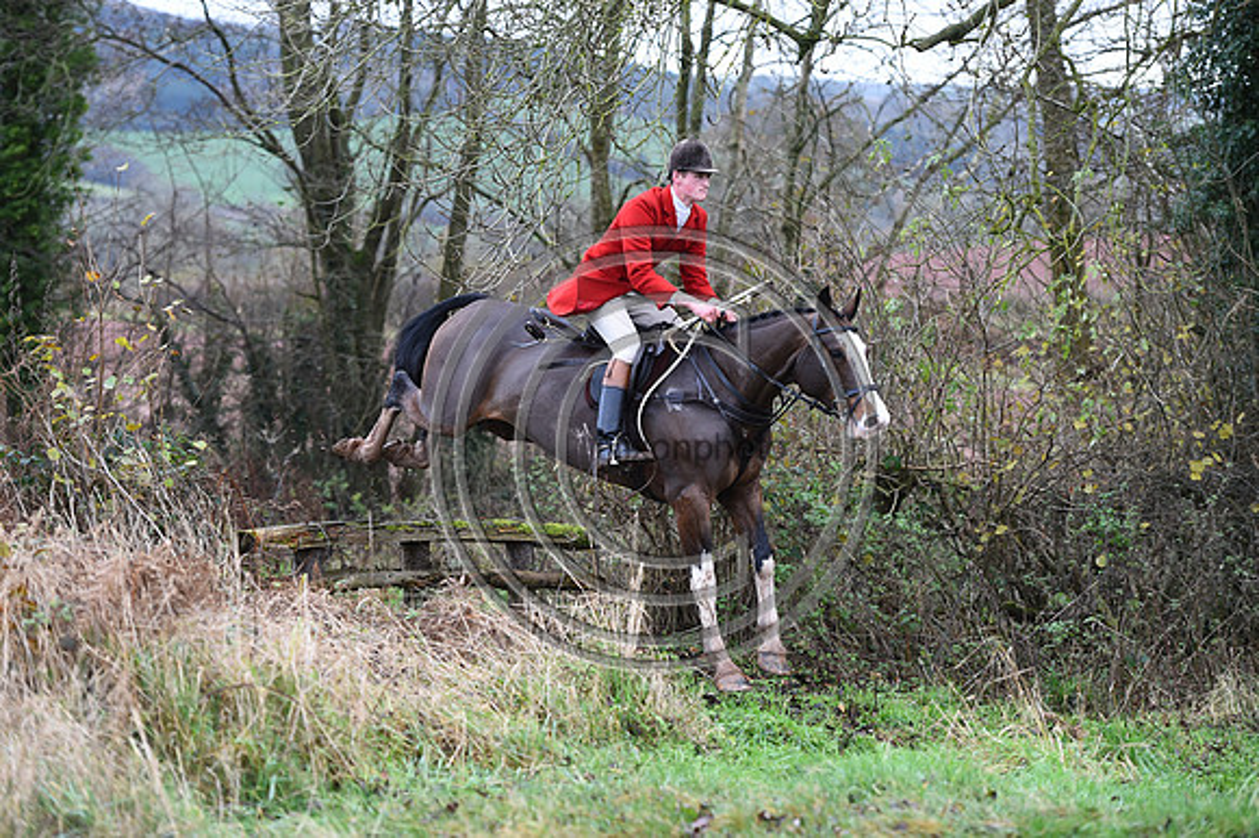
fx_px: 4054
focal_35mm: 116
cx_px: 630
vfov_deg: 11.8
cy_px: 419
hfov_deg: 17.7
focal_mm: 116
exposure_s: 1/1000
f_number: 3.5
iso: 1100
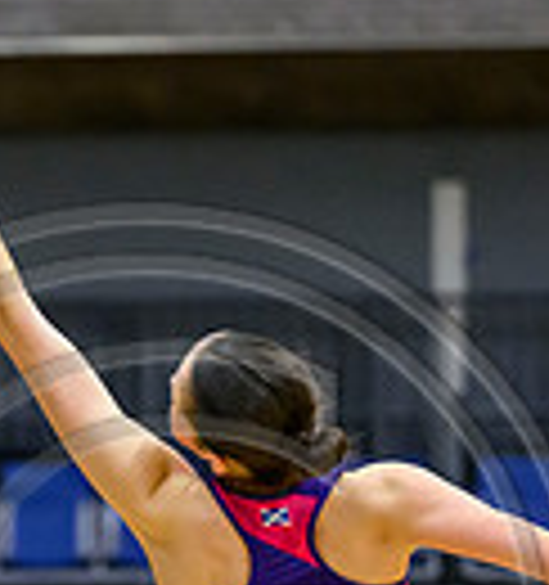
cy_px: 652
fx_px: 8844
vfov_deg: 3.8
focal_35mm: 477
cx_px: -421
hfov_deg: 3.5
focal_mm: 105
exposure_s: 1/1000
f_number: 2.8
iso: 4000
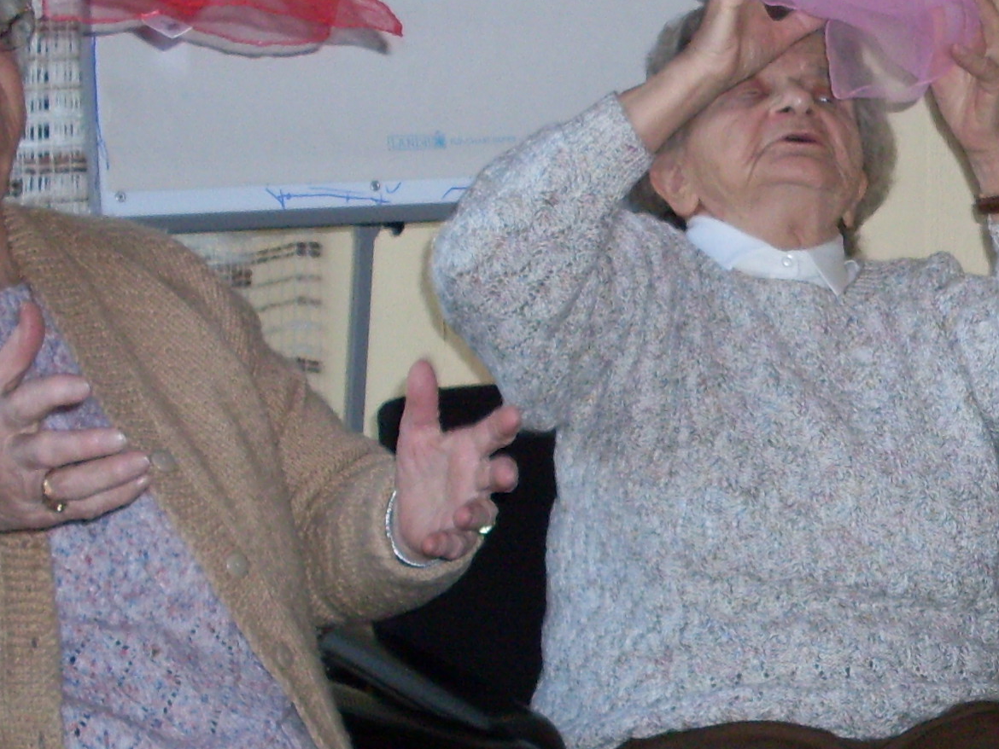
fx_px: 3060
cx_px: 1107
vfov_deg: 14.0
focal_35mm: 106
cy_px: 448
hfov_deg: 17.9
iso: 100
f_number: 2.8
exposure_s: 1/45
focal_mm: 6.3
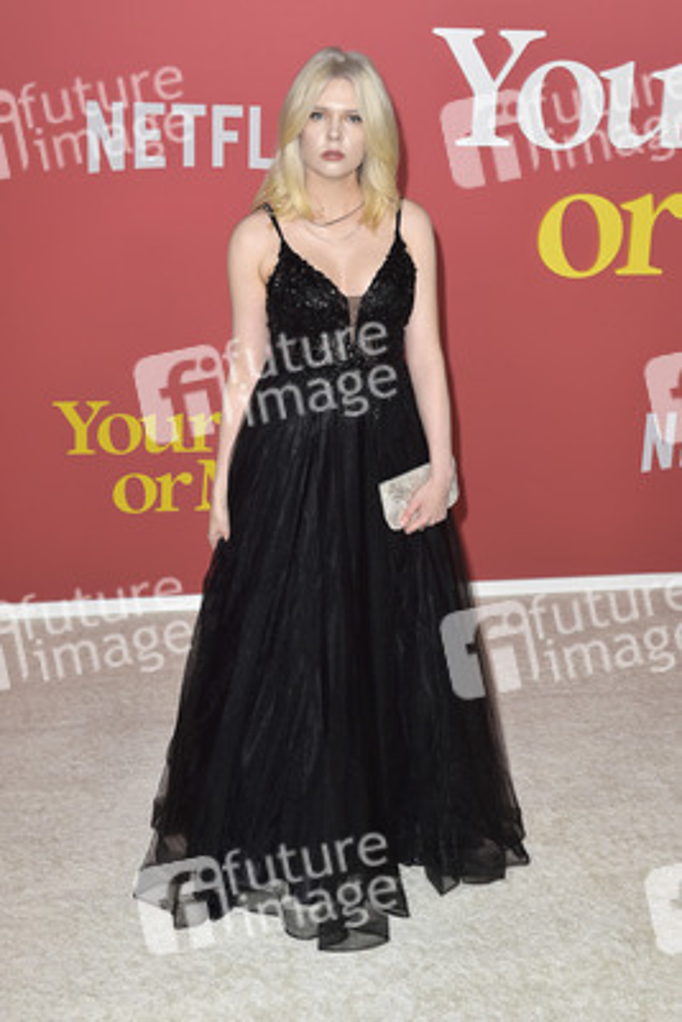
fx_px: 1476
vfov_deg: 38.2
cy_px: 511
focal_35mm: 52
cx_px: 341
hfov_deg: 26.0
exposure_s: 1/250
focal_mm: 52
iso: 400
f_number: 6.3
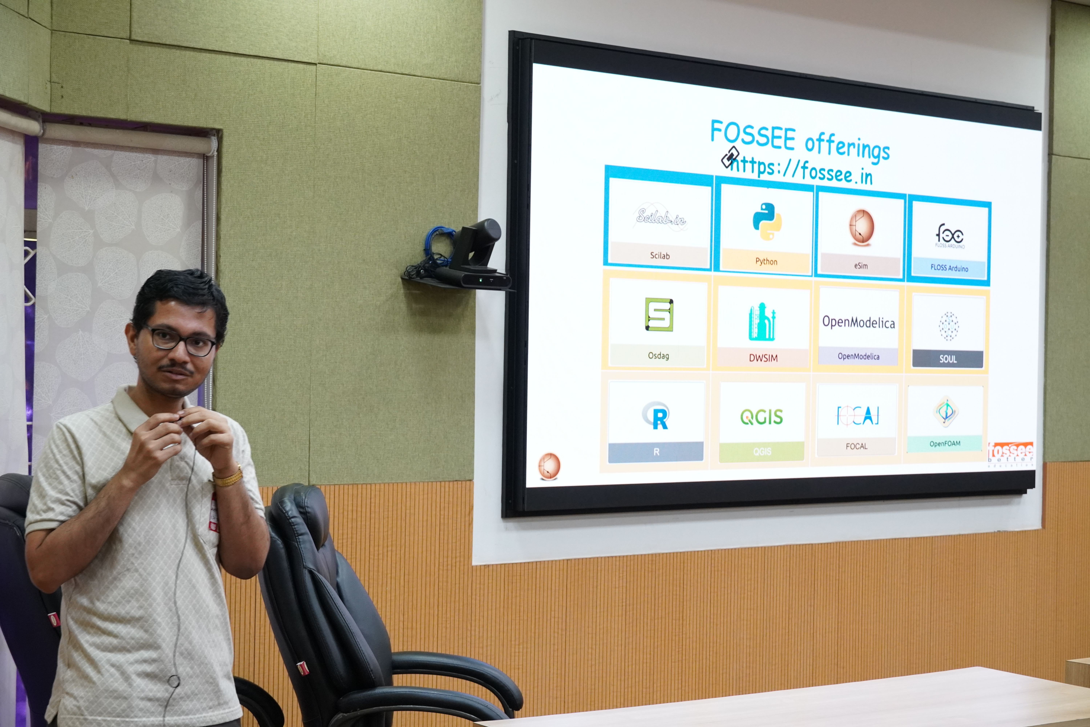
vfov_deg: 20.2
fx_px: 2044
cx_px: 545
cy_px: 364
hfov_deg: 29.9
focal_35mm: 68
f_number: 5.6
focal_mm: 45
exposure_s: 1/80
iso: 2000
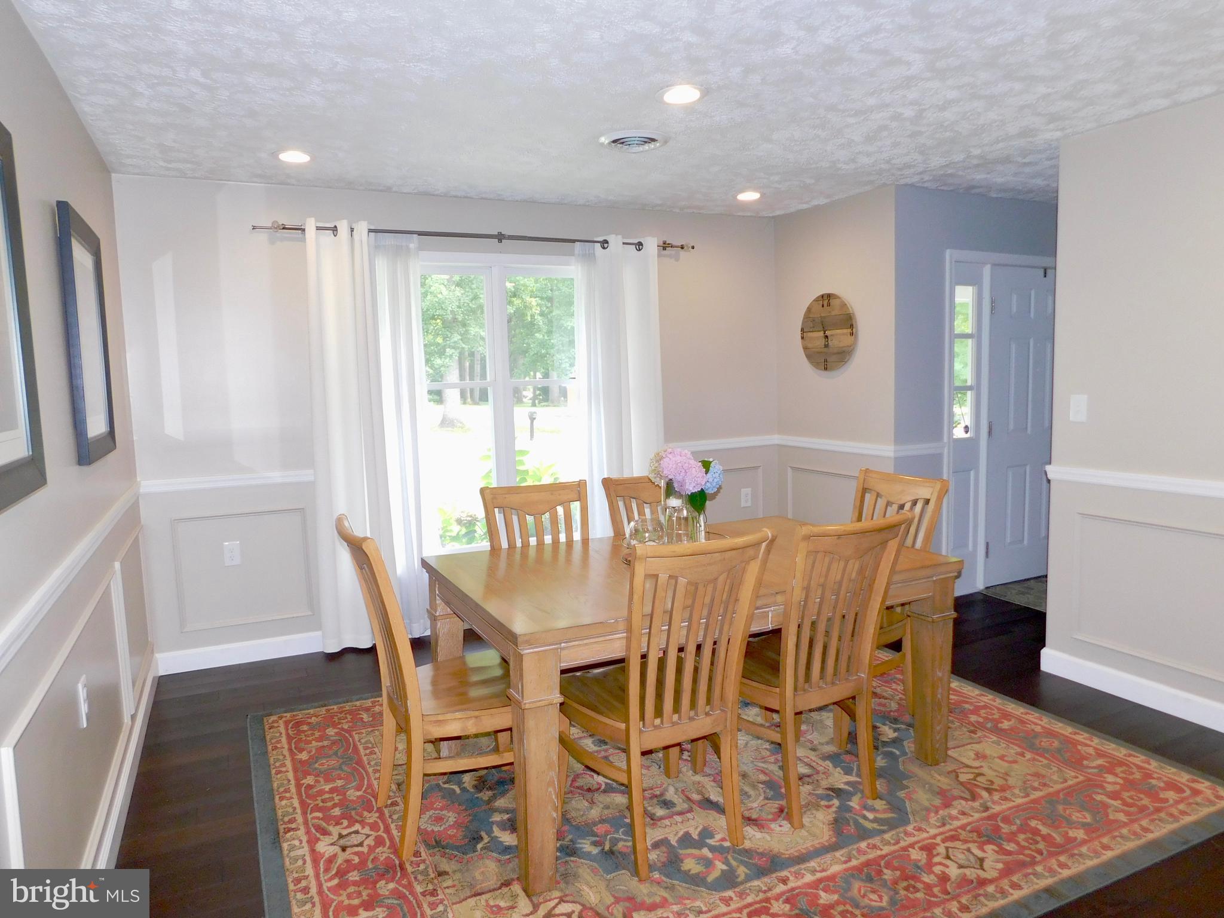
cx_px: 612
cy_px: 459
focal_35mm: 23
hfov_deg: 73.9
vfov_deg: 58.9
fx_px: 813
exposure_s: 1/30
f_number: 3
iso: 200
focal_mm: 4
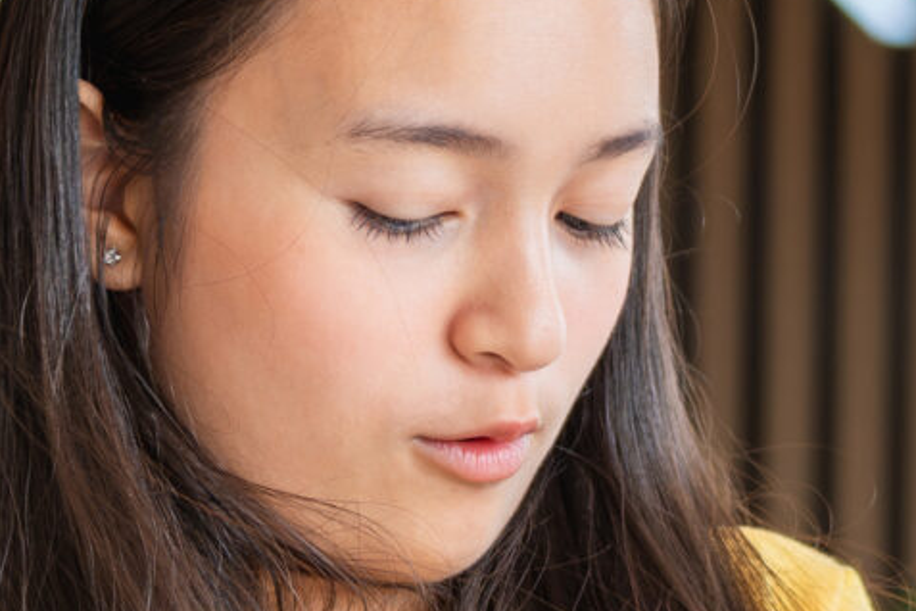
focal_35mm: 241
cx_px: 1857
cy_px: 274
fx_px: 6127
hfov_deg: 8.1
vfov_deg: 5.7
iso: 400
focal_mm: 44.9
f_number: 2.8
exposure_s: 1/250
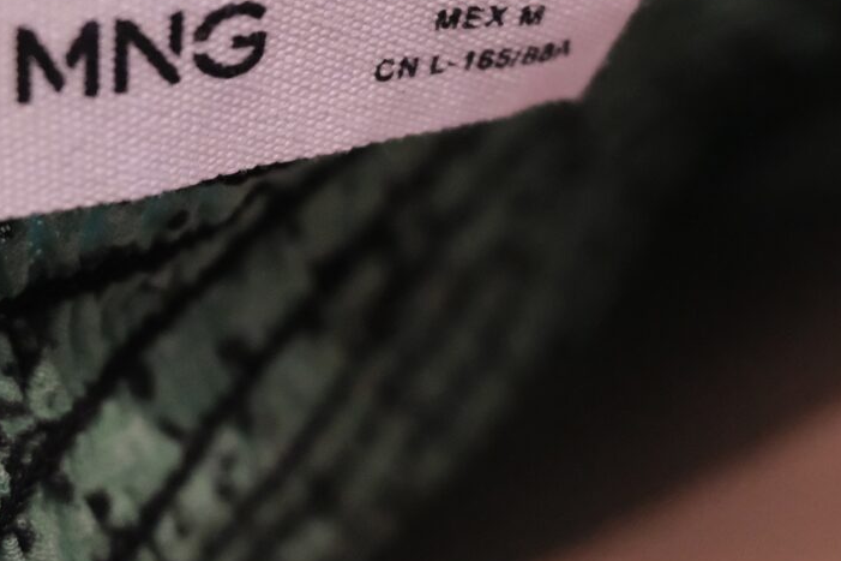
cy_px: 71
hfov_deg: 18.4
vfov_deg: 12.3
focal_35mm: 111
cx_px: 334
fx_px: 2592
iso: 6400
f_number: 3.5
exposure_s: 1/125
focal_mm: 25.5
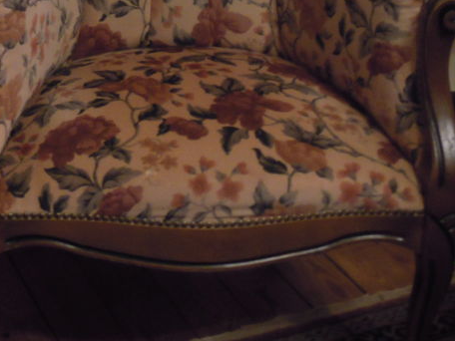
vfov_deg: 16.1
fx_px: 1183
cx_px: -3
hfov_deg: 21.0
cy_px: -3
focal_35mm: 90
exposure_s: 1/8
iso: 320
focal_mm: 7.3
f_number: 3.2
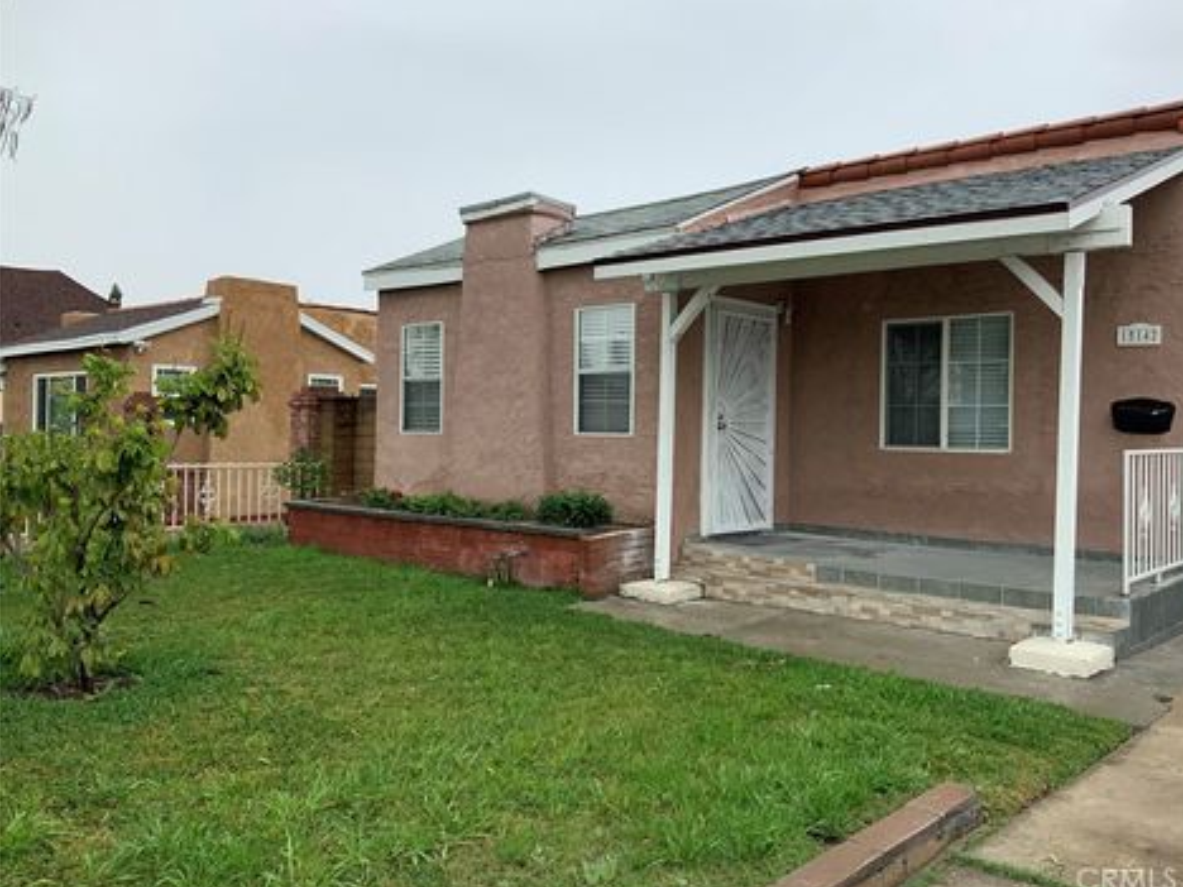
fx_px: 1059
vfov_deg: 45.4
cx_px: 629
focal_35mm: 31
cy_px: 423
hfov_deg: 58.3
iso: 16
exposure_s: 1/620
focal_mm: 3
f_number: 1.8
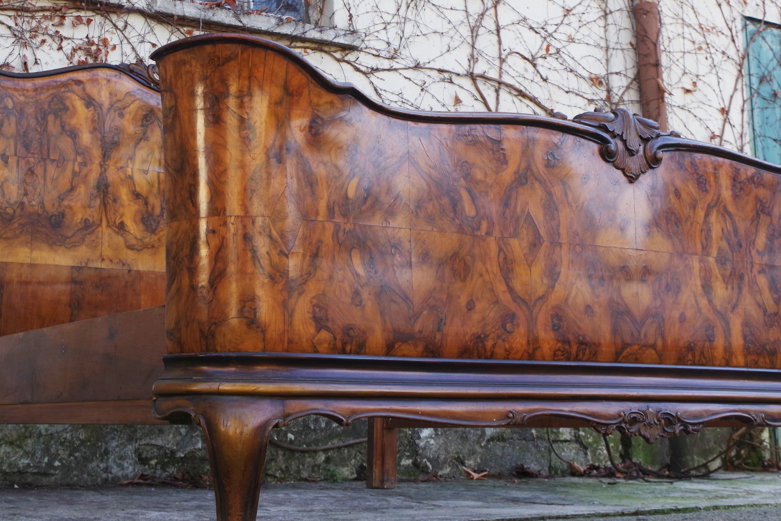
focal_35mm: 51
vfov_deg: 26.5
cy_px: 246
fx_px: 1106
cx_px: 371
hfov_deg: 38.9
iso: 200
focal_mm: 26.25
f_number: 5.6
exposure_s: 1/125
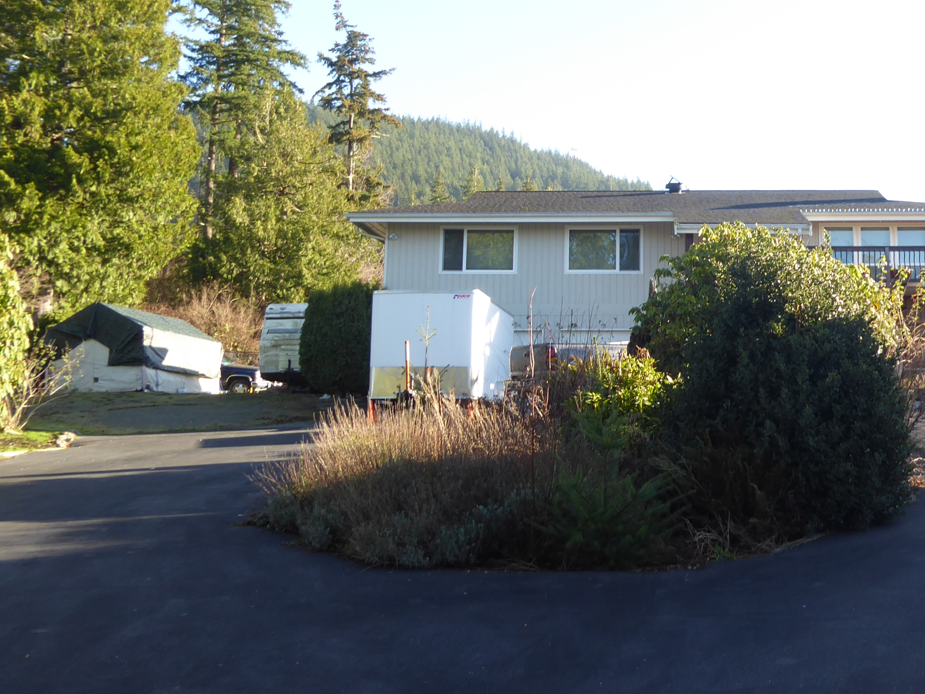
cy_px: 250
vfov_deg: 36.5
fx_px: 1042
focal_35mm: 39
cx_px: 653
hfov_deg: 46.7
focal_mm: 4.3
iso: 80
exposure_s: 1/125
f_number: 3.3
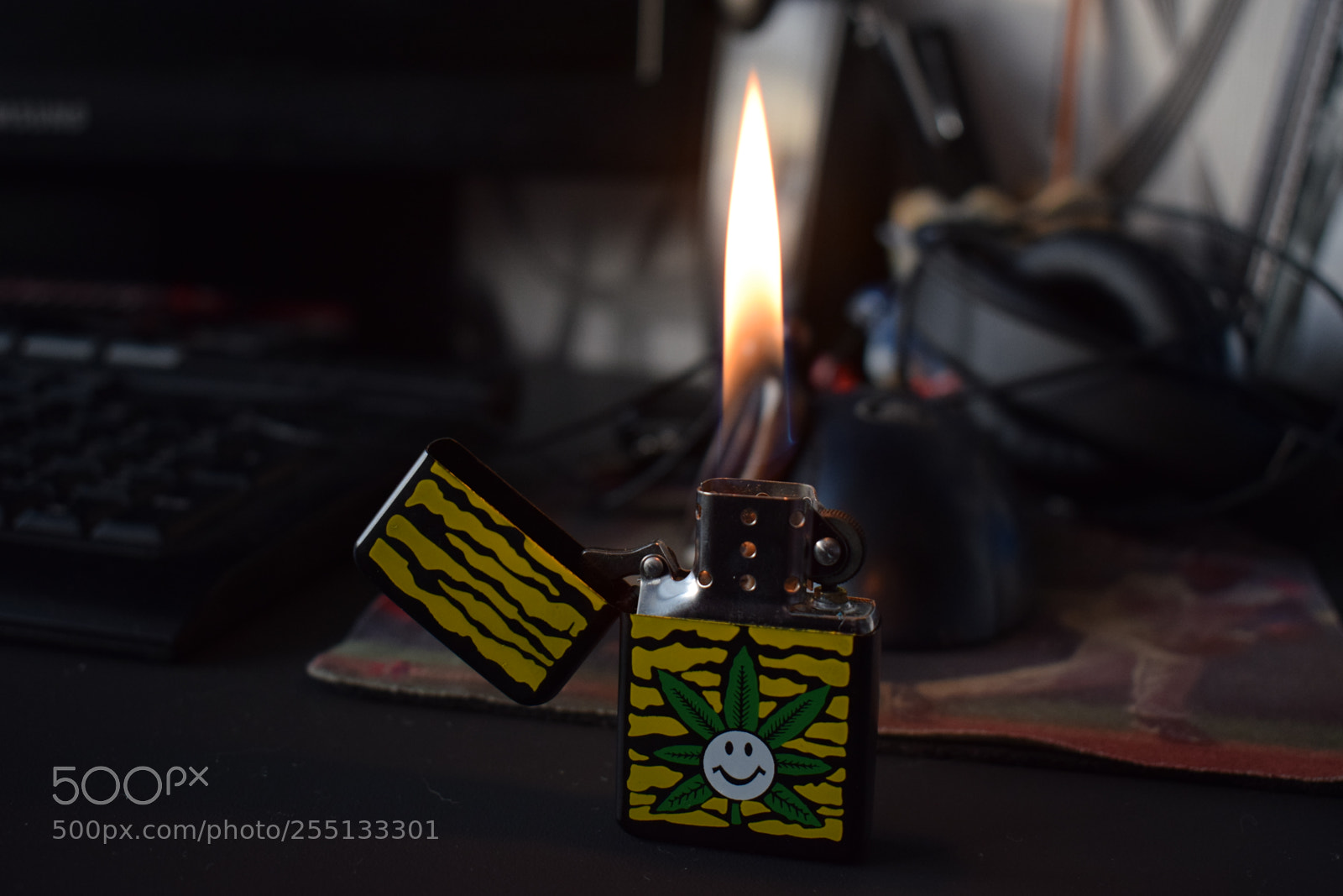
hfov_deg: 41.1
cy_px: 448
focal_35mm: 48
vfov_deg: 28.1
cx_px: 672
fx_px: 1791
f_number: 4.5
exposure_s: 1/40
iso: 800
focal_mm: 32
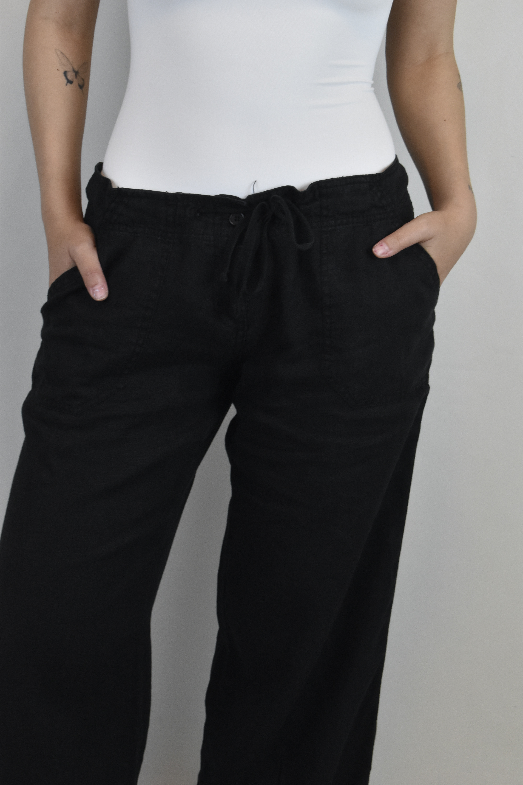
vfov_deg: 24.6
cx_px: 262
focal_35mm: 82
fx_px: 1798
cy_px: 392
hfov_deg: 16.6
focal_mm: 55
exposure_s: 1/50
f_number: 18
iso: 1600
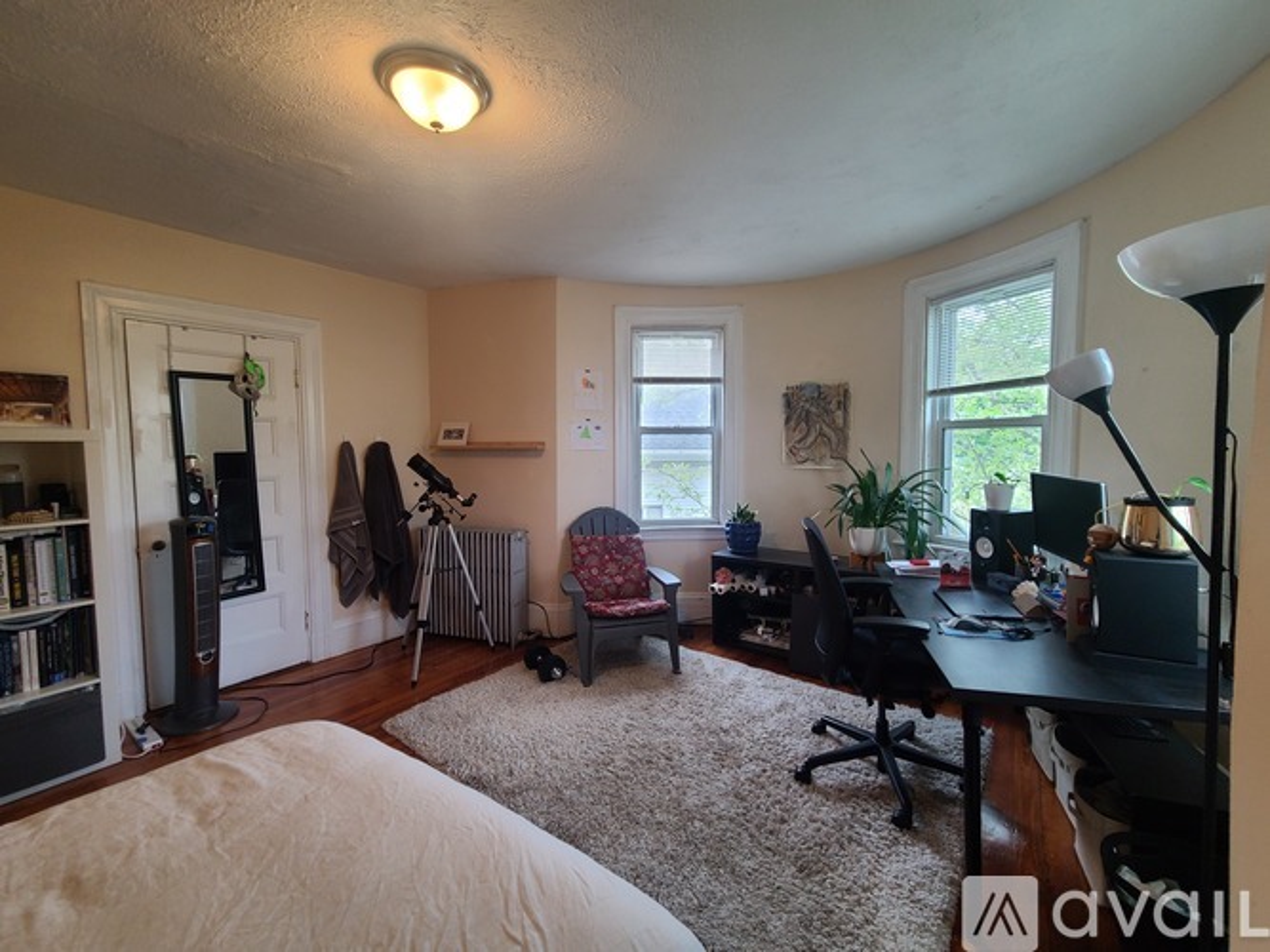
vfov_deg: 89.9
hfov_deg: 106.2
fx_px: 477
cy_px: 476
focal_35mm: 13
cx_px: 635
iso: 200
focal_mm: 2.2
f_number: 2.2
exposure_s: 1/60
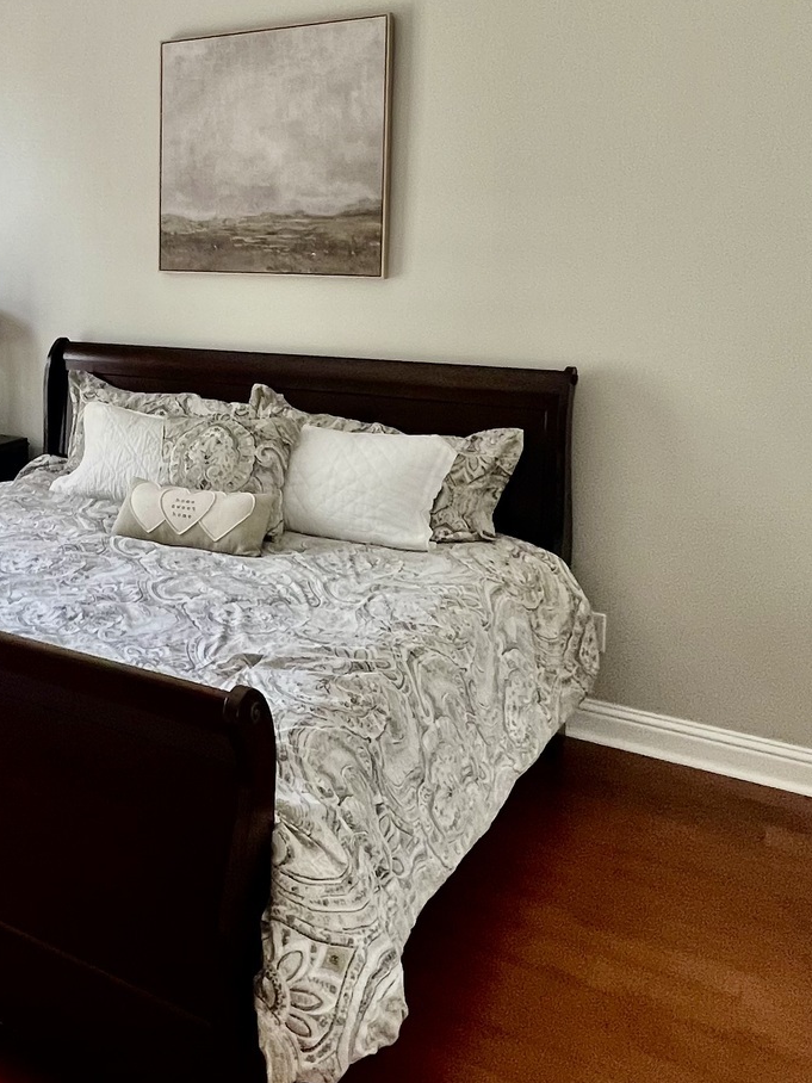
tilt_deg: -3.3
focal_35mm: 33
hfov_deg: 38.7
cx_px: 23
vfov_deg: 53.5
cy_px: 310
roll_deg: -0.7
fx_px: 1032
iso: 160
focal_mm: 1.57
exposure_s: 1/60
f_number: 1.8
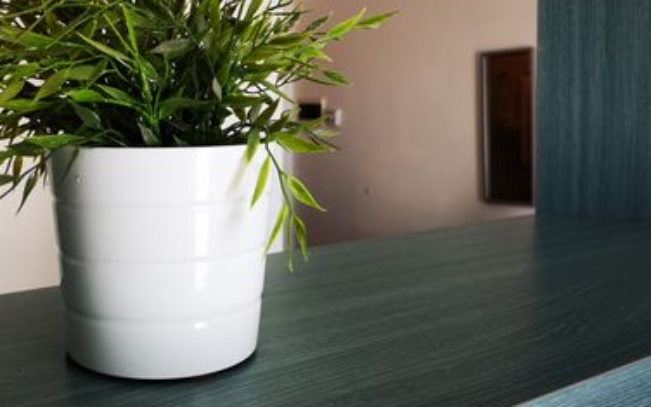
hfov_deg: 49.4
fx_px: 692
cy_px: 144
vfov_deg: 32.6
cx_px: 211
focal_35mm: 39
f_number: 1.8
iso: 160
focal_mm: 5.58
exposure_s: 1/100
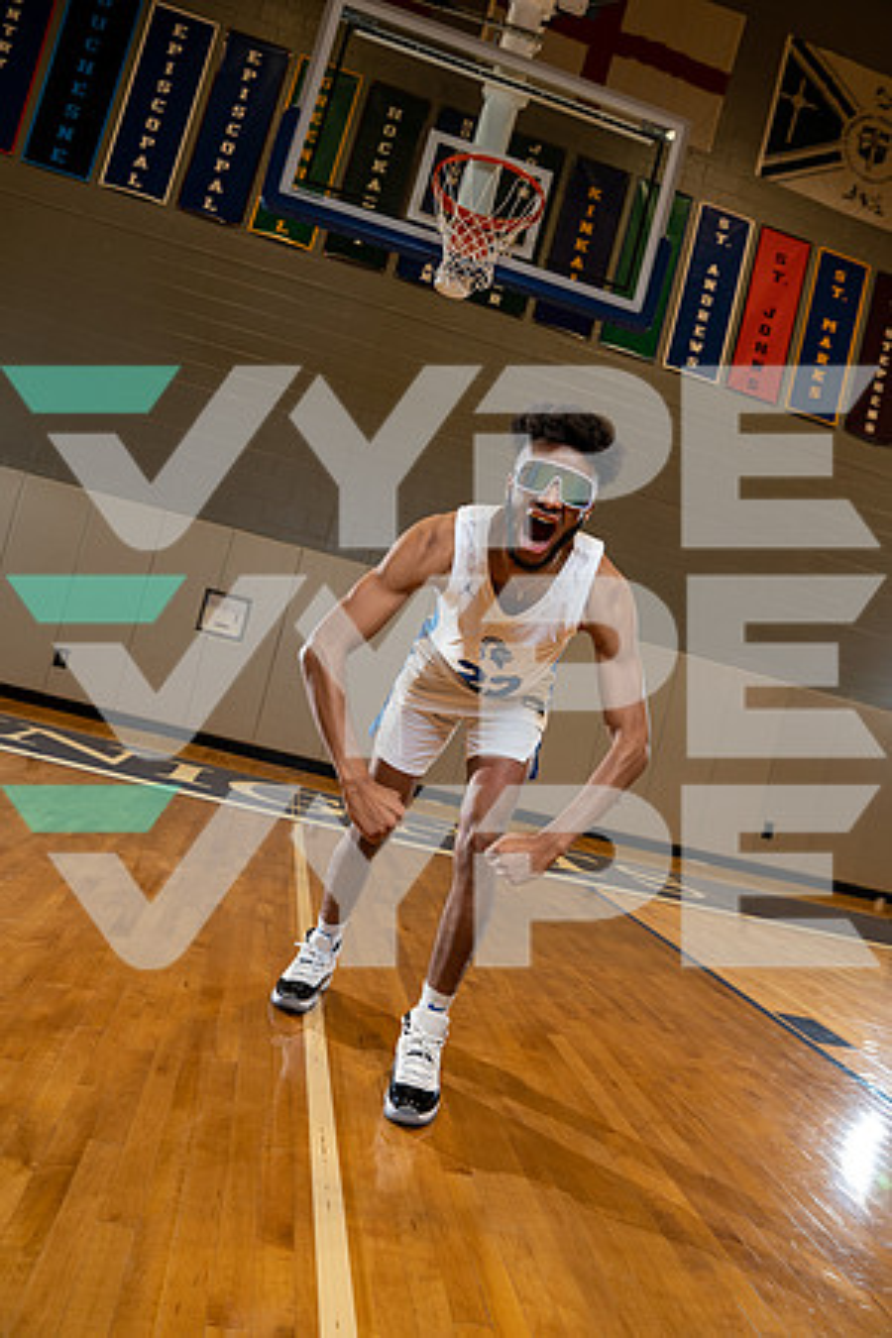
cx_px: 446
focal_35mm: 25
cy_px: 669
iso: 400
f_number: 4
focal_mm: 25
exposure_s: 1/125
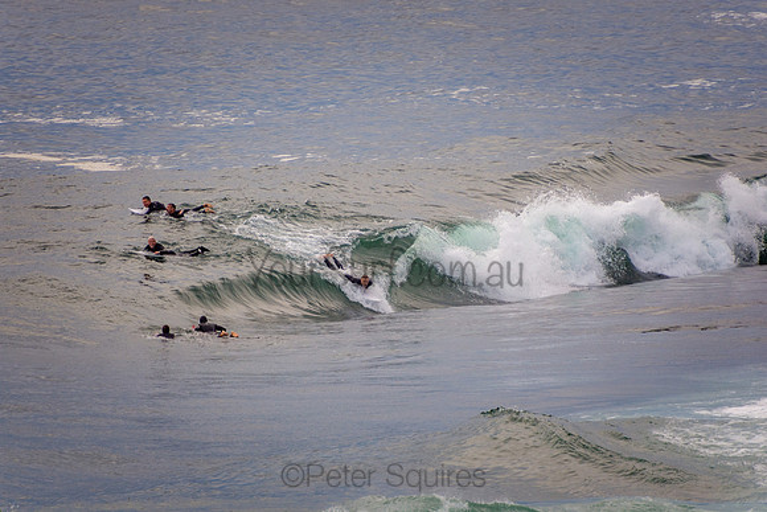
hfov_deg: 3.4
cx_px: 384
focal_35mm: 600
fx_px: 12786
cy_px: 256
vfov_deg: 2.3
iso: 400
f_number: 5.6
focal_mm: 400
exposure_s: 1/800
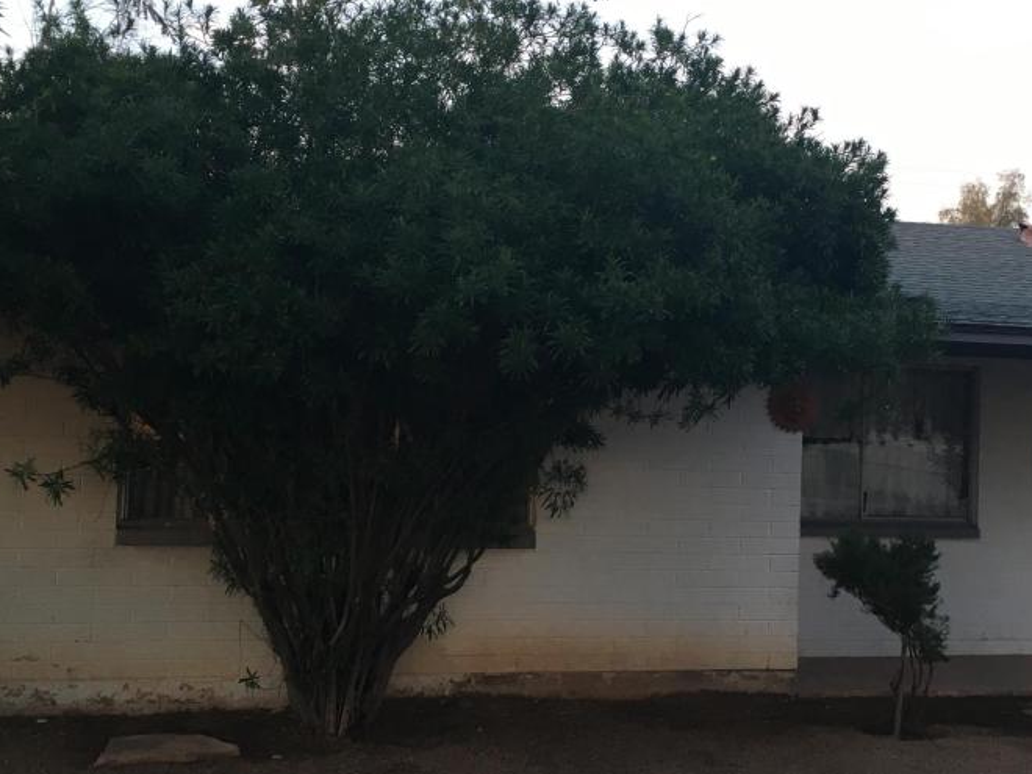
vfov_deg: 32.2
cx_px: 600
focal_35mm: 45
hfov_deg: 41.9
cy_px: 372
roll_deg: -1.5
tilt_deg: +4.3
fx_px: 1342
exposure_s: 1/30
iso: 50
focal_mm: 4.15
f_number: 2.2
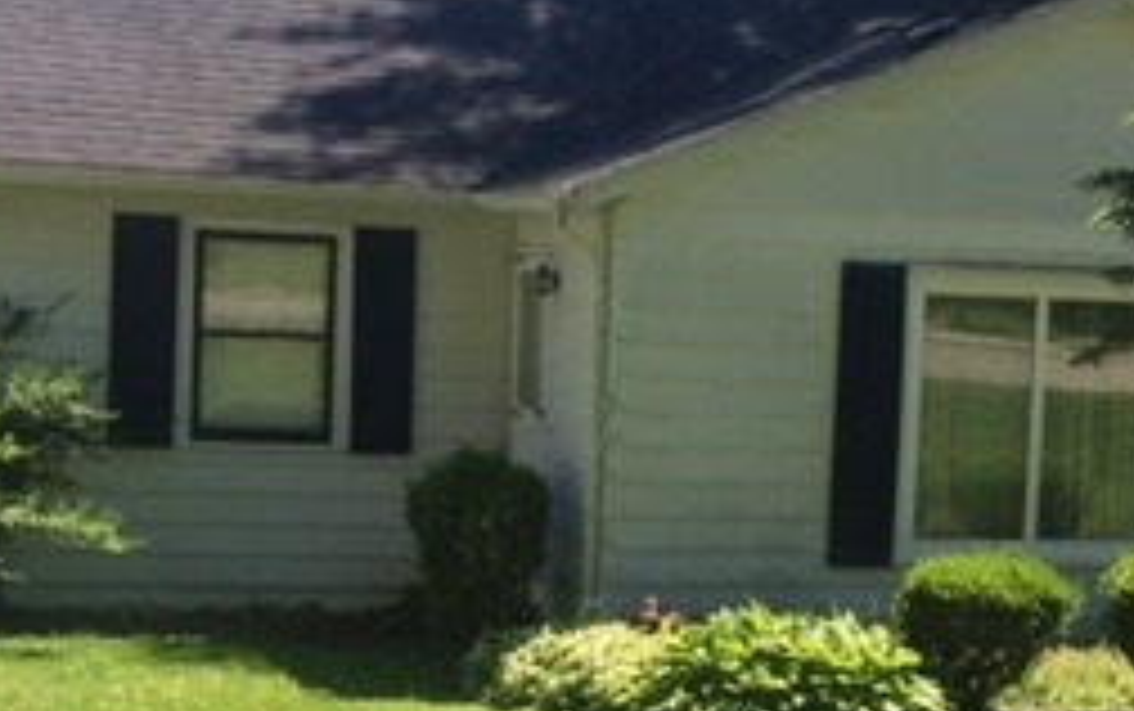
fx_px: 2413
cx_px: 734
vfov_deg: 16.7
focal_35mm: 78
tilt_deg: -5.6
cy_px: 486
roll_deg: -3.0
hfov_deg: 26.3
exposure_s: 1/791
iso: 32
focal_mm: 4.15
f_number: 2.2
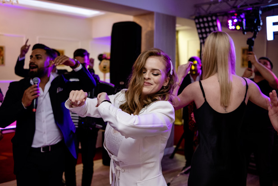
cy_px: 95
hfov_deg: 53.1
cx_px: 138
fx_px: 278
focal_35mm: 36
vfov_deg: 36.9
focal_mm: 23
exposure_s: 1/200
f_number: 2
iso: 1000
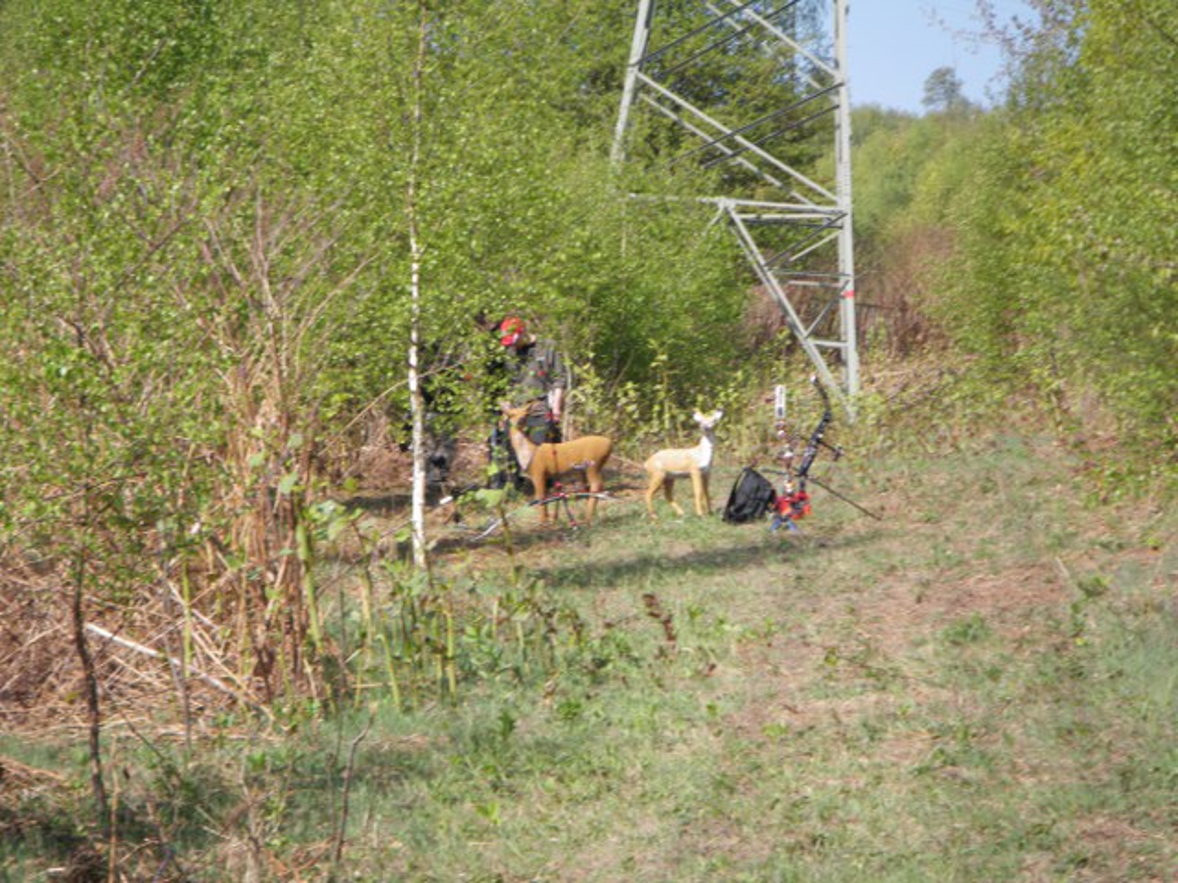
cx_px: 589
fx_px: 4764
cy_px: 442
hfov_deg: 14.1
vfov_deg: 10.6
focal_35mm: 140
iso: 100
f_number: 5.5
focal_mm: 25
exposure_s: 1/250
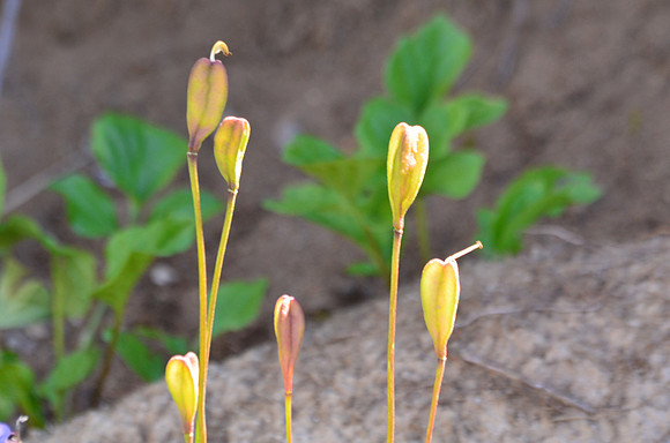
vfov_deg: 3.4
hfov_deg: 5.1
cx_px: 335
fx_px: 7521
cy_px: 222
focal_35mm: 405
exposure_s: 1/125
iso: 800
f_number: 9
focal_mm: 270
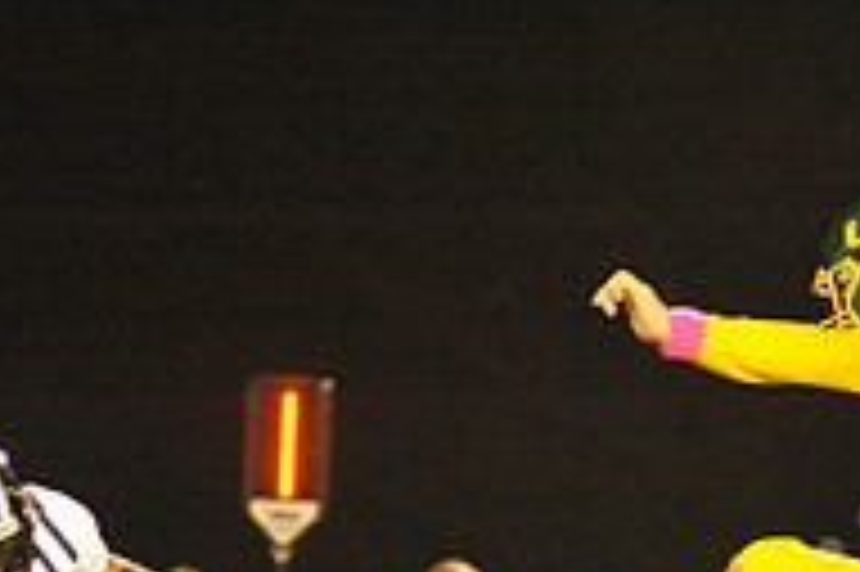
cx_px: 1112
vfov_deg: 2.3
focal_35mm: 606
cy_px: 856
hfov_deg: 3.4
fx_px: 14464
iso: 6400
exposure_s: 1/200
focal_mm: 200
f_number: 5
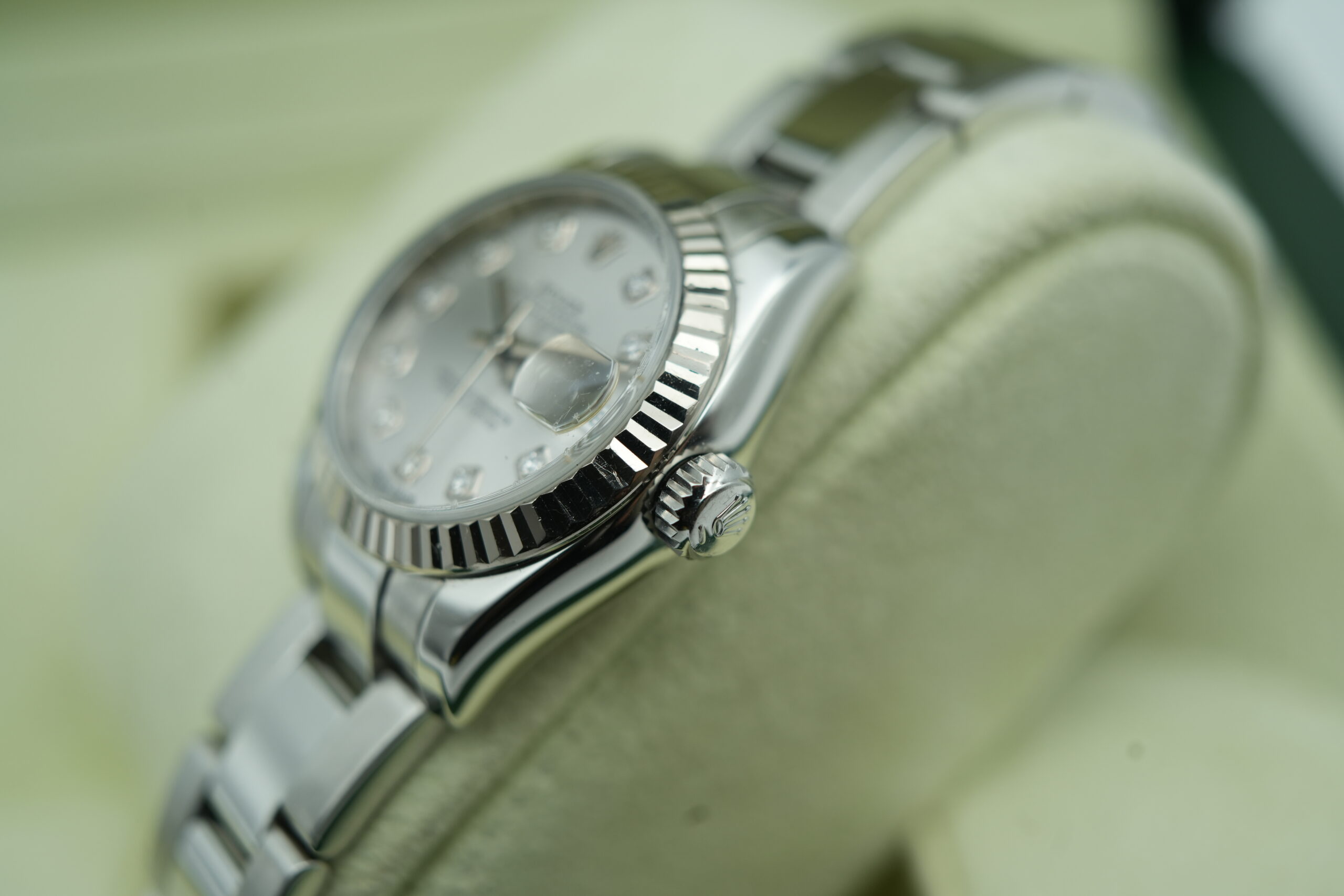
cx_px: 672
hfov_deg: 54.4
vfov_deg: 37.9
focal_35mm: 35
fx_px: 1307
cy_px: 448
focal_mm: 35
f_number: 5
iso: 400
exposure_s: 1/250
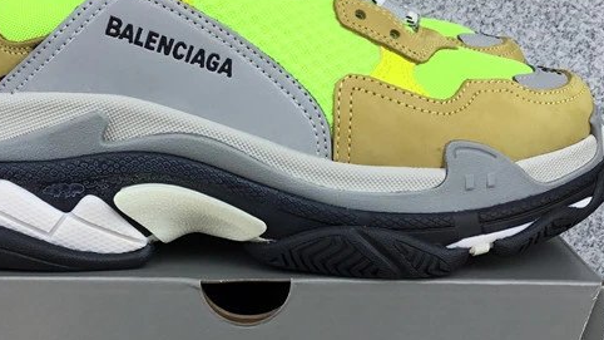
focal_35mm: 63
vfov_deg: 19.1
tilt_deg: -17.8
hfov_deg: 33.3
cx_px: 252
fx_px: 1009
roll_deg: -0.6
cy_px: 226
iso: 25
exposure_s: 1/323
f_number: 2.4
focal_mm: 3.3
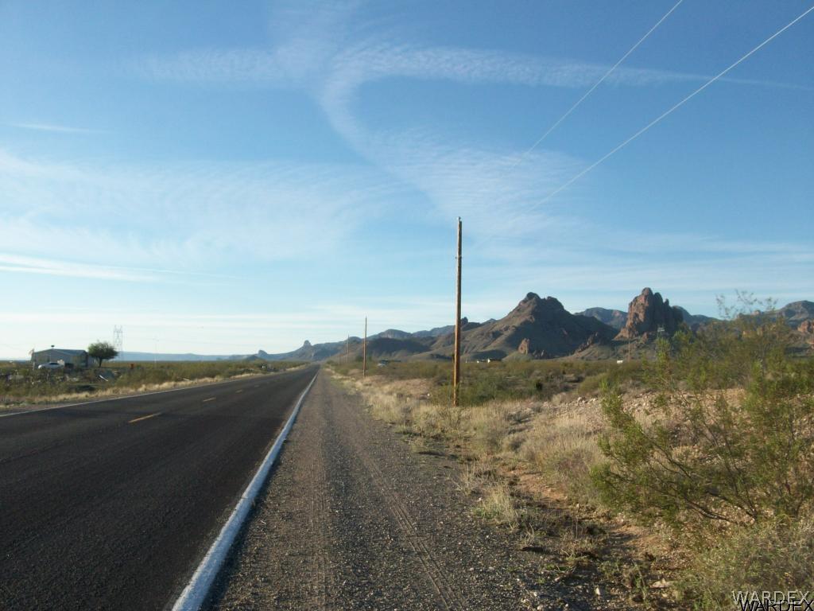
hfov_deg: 54.0
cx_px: 407
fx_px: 800
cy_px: 306
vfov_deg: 41.8
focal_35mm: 34
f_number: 5.5
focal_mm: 5.7
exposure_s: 1/216
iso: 64
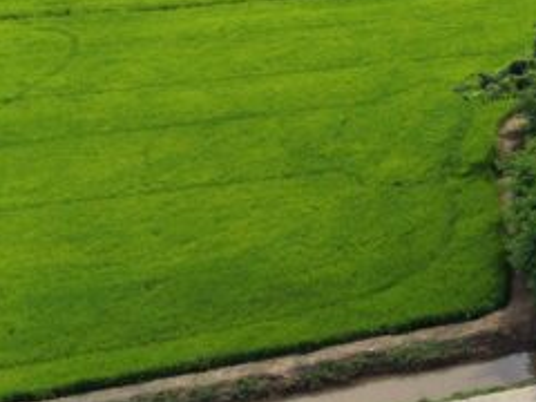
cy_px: 47
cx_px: 891
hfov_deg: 19.7
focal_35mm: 80
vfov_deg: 18.2
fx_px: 1239
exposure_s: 1/8000
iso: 400
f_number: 1.8
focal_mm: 8.67
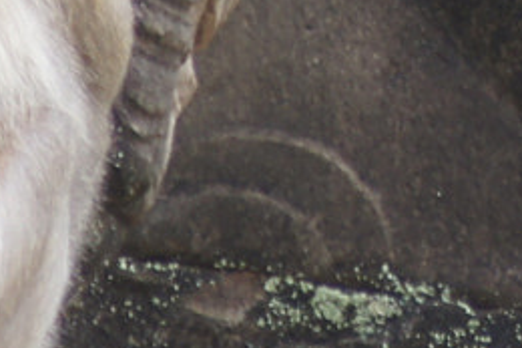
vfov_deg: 1.4
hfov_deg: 2.2
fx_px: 13708
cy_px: -699
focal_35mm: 946
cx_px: 952
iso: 200
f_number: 4.5
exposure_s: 1/125
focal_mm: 80
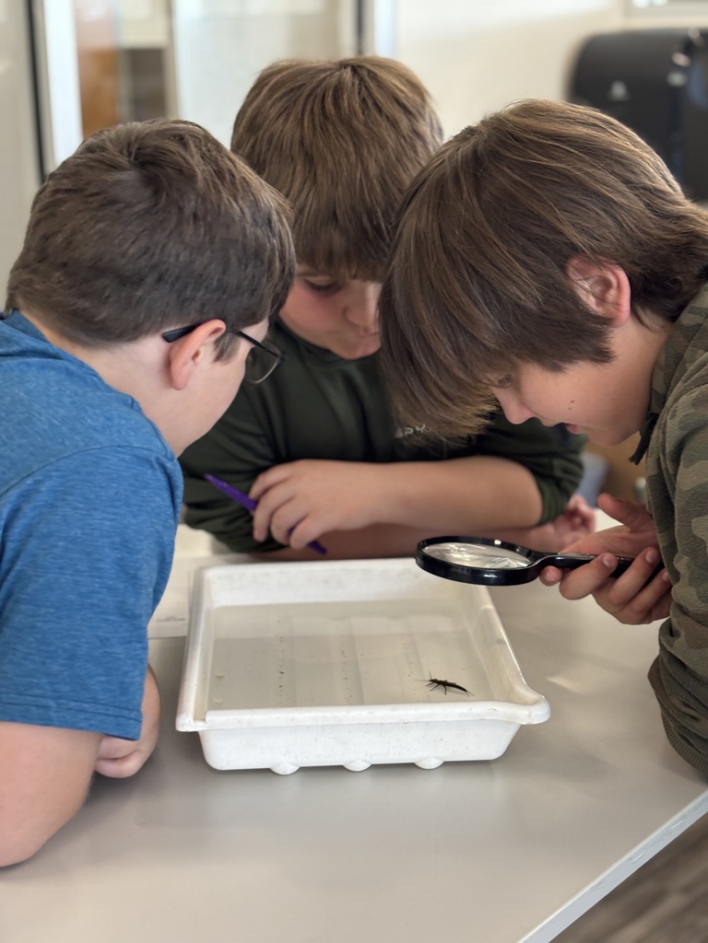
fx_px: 1418
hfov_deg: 28.0
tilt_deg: -17.5
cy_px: 472
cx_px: 354
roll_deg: +0.2
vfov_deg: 36.8
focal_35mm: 52
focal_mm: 5.96
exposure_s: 1/60
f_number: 1.6
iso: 160
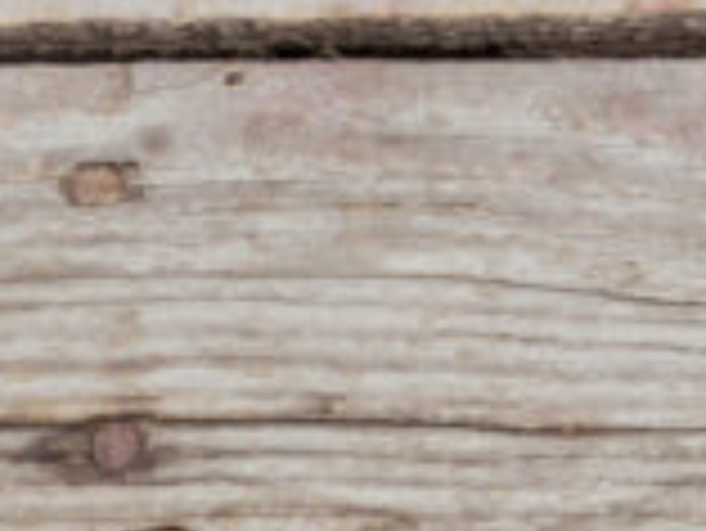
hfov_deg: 10.6
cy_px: 1447
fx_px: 3715
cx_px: -193
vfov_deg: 7.4
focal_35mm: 182
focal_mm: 29
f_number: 18
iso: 100
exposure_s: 1/200
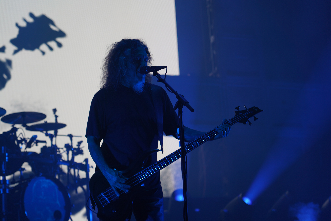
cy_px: 110
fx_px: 965
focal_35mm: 105
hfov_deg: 19.5
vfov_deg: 13.0
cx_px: 166
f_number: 4
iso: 160
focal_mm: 105
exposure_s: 1/125
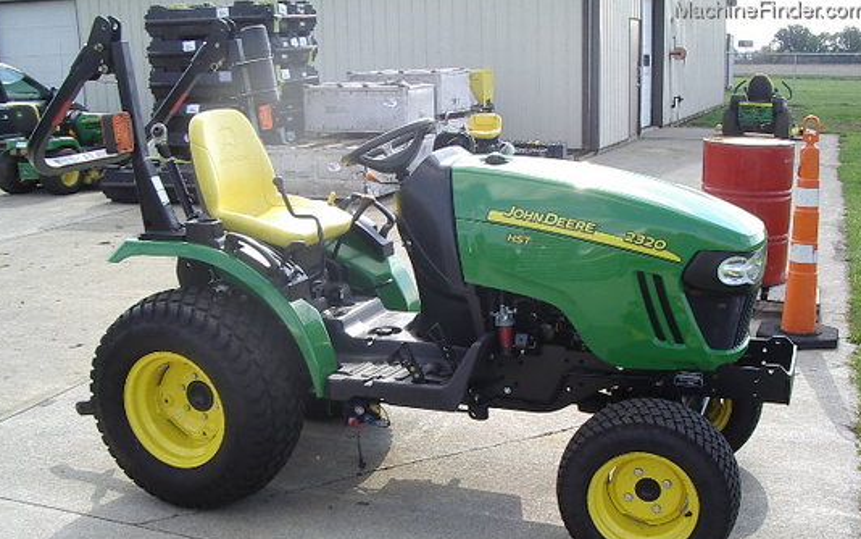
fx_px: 962
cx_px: 427
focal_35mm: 41
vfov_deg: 31.2
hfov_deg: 48.2
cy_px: 316
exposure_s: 1/100
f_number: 4.8
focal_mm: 5.8
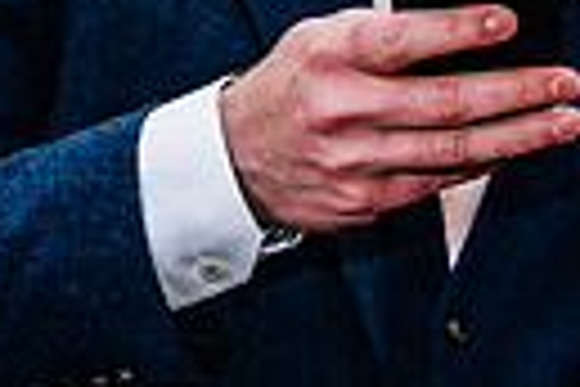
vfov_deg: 5.1
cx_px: 670
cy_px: -169
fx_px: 4269
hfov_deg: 7.7
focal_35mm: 265
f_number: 4
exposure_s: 1/160
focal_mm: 57
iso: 800
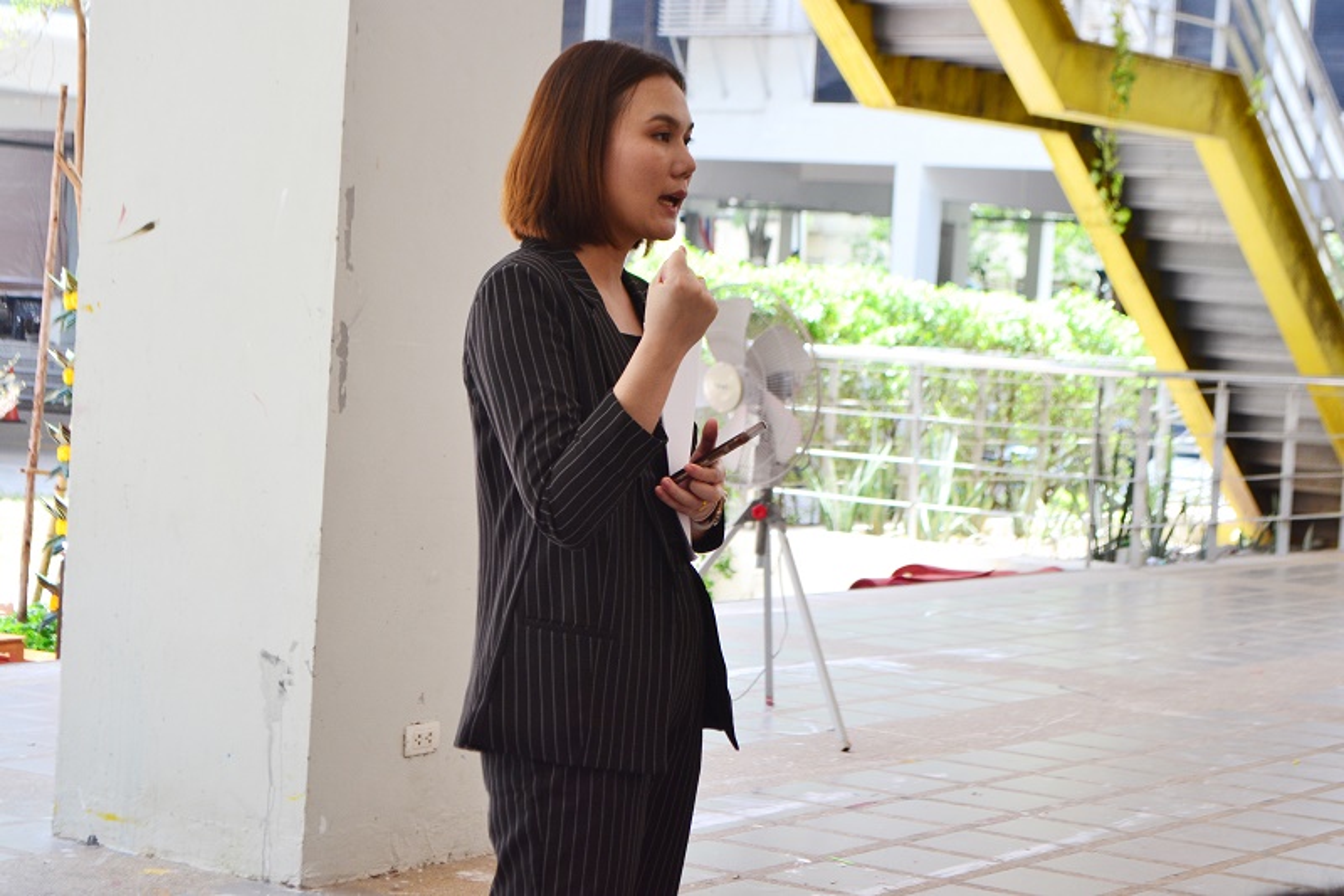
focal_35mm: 82
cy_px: 448
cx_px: 672
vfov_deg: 16.5
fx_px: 3079
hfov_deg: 24.6
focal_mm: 55
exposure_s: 1/125
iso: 400
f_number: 5.6
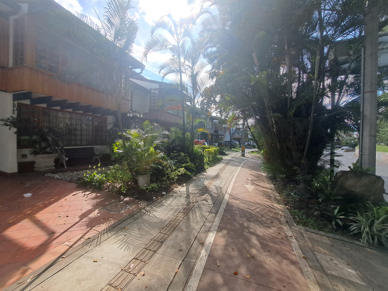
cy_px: 146
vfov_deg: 89.9
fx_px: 146
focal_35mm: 13
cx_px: 194
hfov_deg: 106.2
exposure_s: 1/407
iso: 50
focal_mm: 1.74
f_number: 2.2
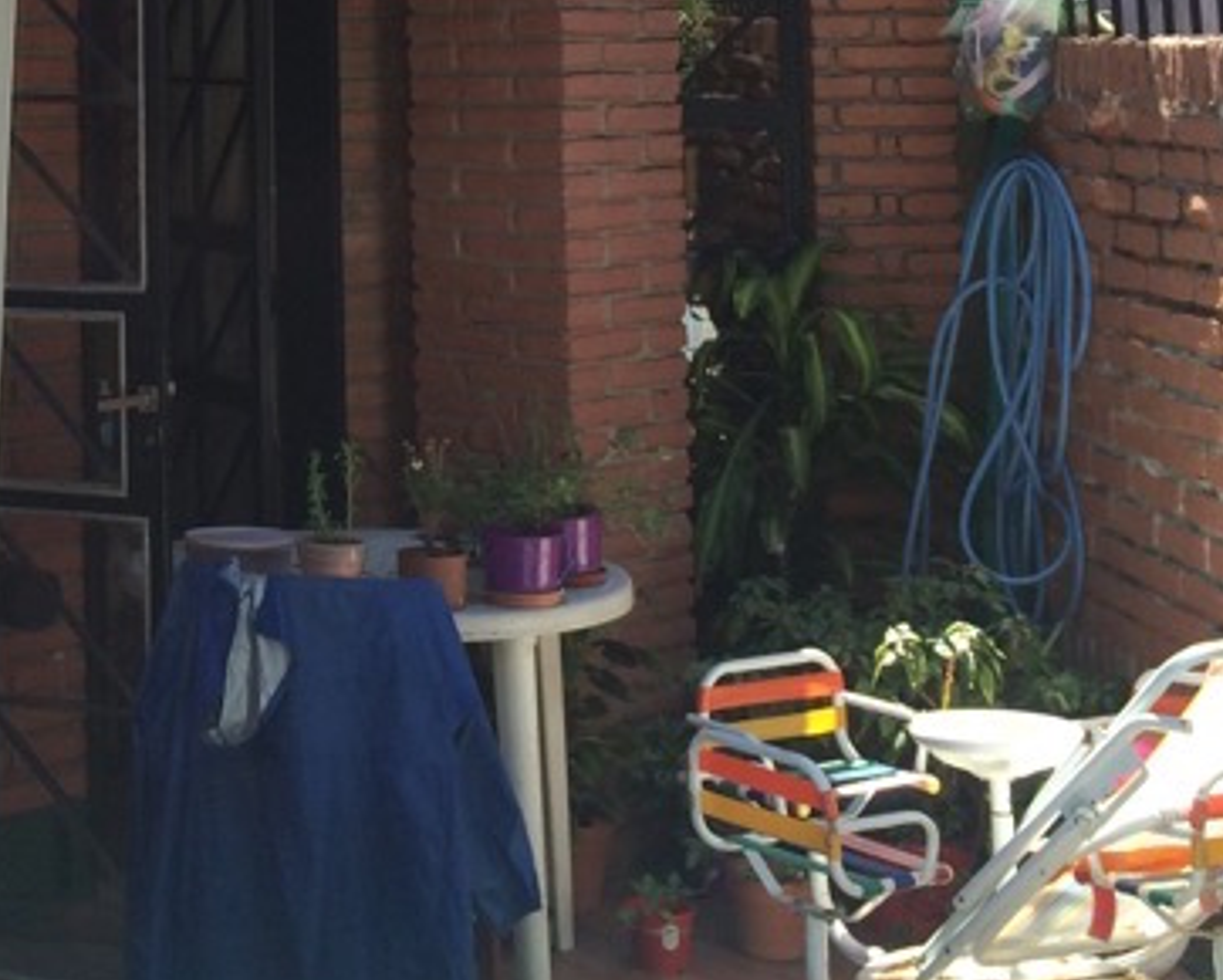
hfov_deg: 22.8
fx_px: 2897
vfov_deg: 18.2
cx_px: -44
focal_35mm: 80
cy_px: -193
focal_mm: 4.15
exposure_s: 1/500
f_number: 2.2
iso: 32
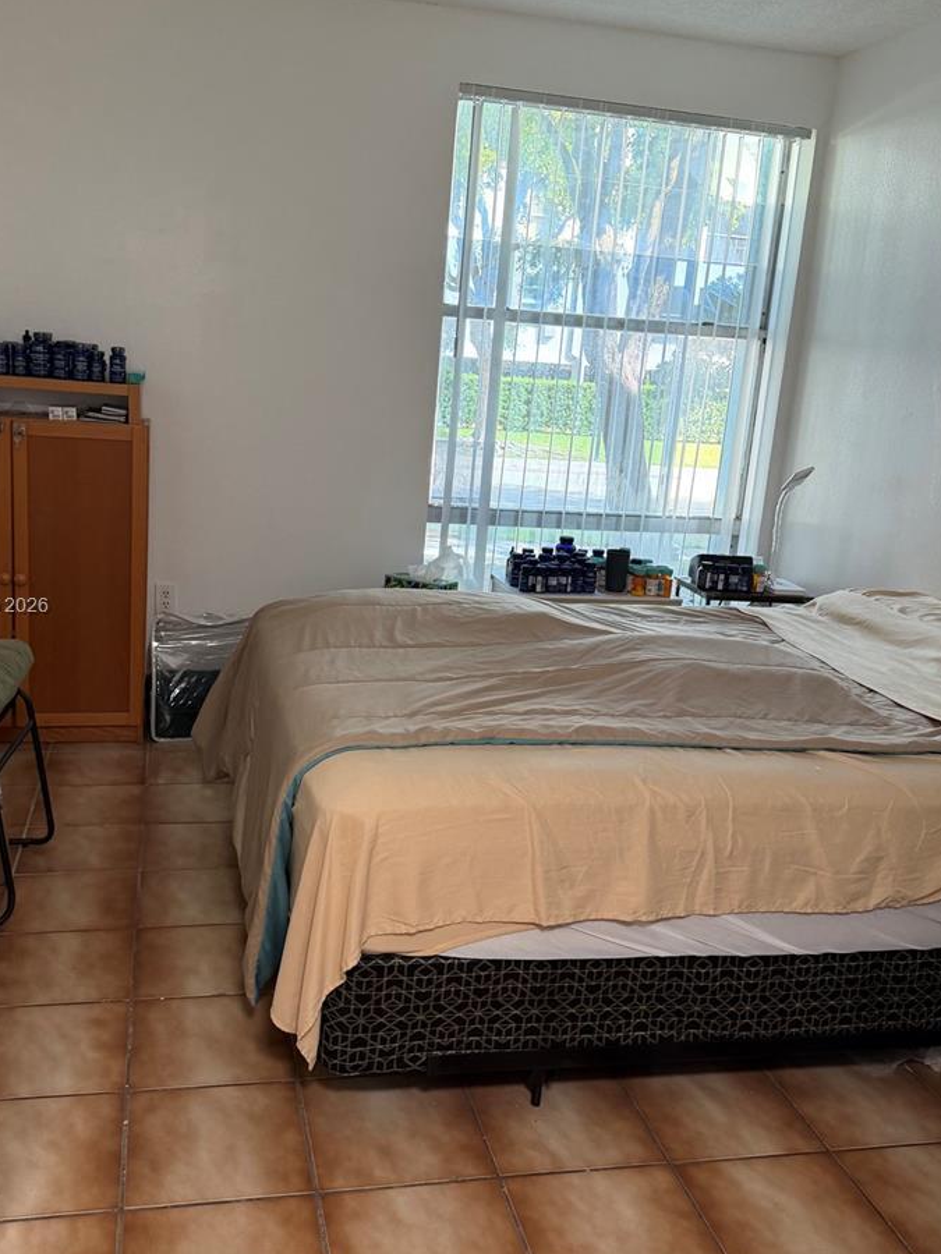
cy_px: 607
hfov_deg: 44.1
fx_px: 1160
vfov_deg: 56.8
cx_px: 418
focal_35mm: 32
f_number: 1.78
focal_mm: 6.76
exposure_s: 1/60
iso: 160
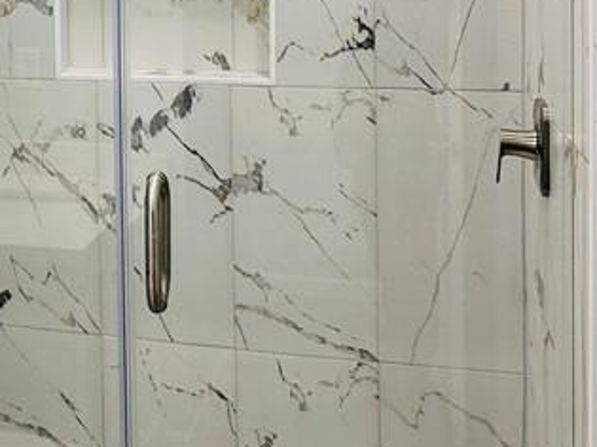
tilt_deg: -0.2
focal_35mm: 78
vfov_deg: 18.3
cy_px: -28
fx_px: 1345
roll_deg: +0.7
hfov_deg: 22.5
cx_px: -167
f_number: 1.78
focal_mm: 6.86
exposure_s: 1/120
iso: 125
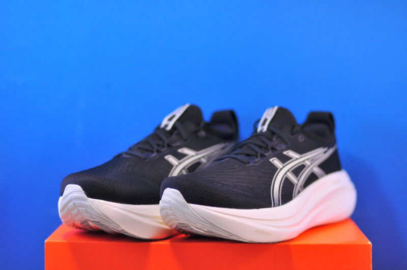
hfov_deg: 27.0
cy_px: 135
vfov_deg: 18.1
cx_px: 204
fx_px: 847
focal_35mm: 75
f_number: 2
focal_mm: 50
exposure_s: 1/320
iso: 250
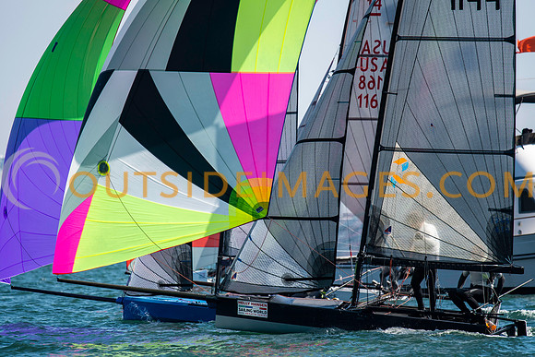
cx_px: 268
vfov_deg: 3.1
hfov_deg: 4.6
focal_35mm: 450
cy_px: 178
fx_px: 6689
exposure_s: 1/3200
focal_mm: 300
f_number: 4
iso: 250
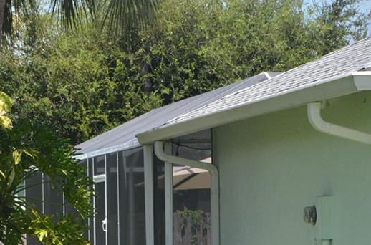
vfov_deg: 7.6
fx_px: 1829
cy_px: 240
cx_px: 121
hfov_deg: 11.6
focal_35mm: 178
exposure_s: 1/1250
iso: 800
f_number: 9
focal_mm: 60
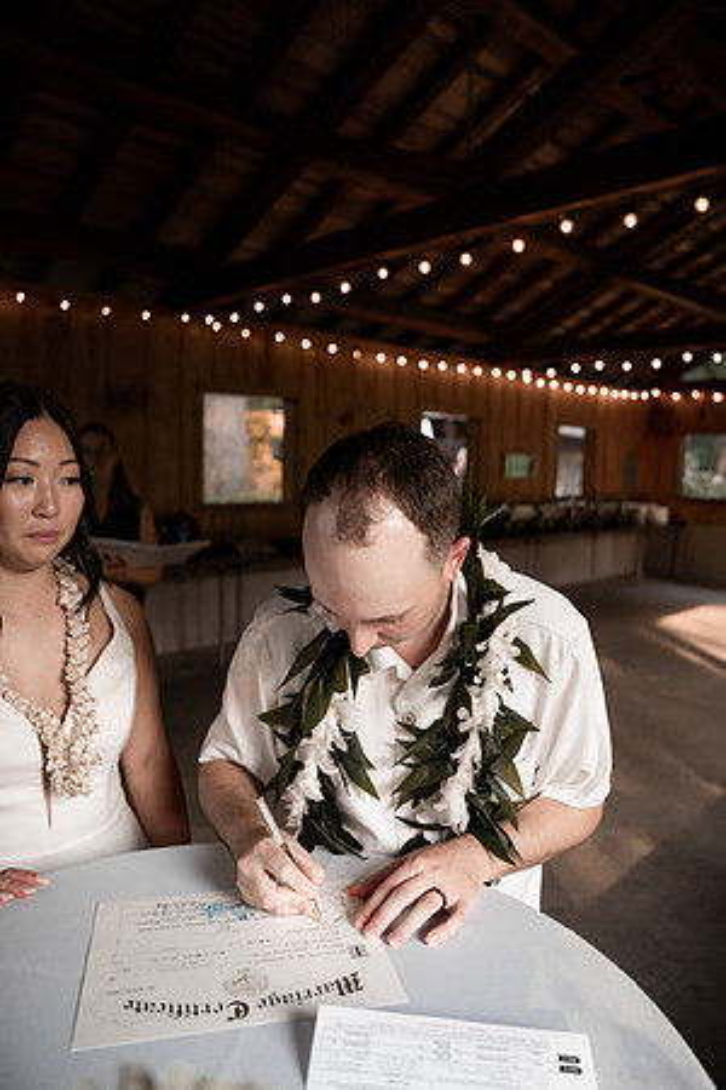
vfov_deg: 73.7
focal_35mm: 24
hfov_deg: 53.1
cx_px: 363
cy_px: 545
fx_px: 726
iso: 500
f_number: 2.8
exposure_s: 1/400
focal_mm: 24
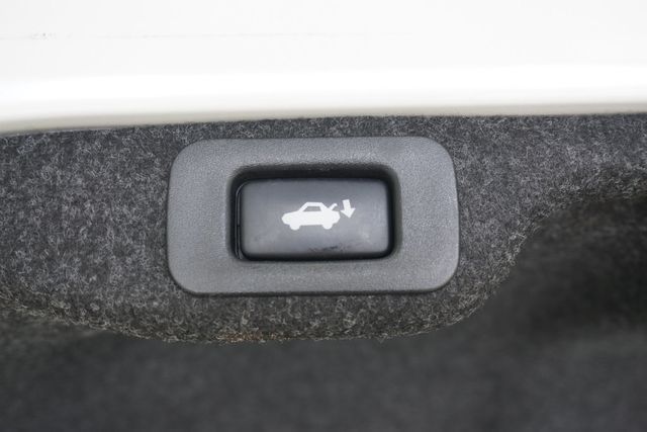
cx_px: 324
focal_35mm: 40
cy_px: 216
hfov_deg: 48.4
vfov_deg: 33.4
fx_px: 719
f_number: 4.5
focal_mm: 27
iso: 160
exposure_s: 1/60
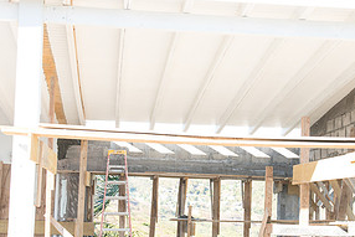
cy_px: 150
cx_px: 178
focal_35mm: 71
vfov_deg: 19.2
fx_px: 700
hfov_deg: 28.4
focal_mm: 35
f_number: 5.6
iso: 160
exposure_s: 1/100
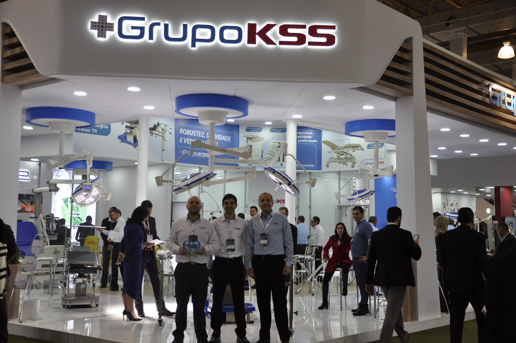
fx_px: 644
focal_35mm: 45
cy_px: 172
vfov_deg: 29.8
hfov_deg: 43.7
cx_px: 258
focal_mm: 30
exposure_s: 1/100
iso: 800
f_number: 5
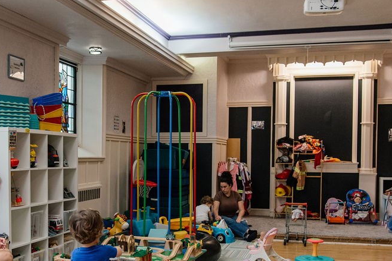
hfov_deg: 39.3
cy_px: 173
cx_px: 148
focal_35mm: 50
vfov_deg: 26.9
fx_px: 545
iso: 2000
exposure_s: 1/200
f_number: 4
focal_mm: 31
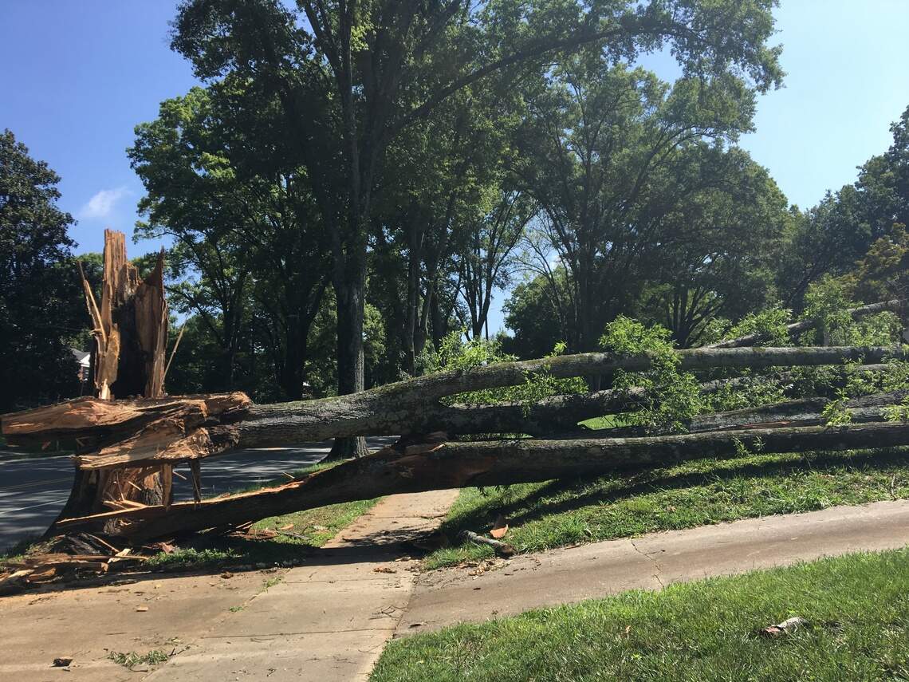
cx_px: 454
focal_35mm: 29
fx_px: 762
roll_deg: +0.7
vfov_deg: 48.2
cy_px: 341
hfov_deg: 61.7
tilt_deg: +6.3
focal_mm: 4.15
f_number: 2.2
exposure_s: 1/938
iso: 25
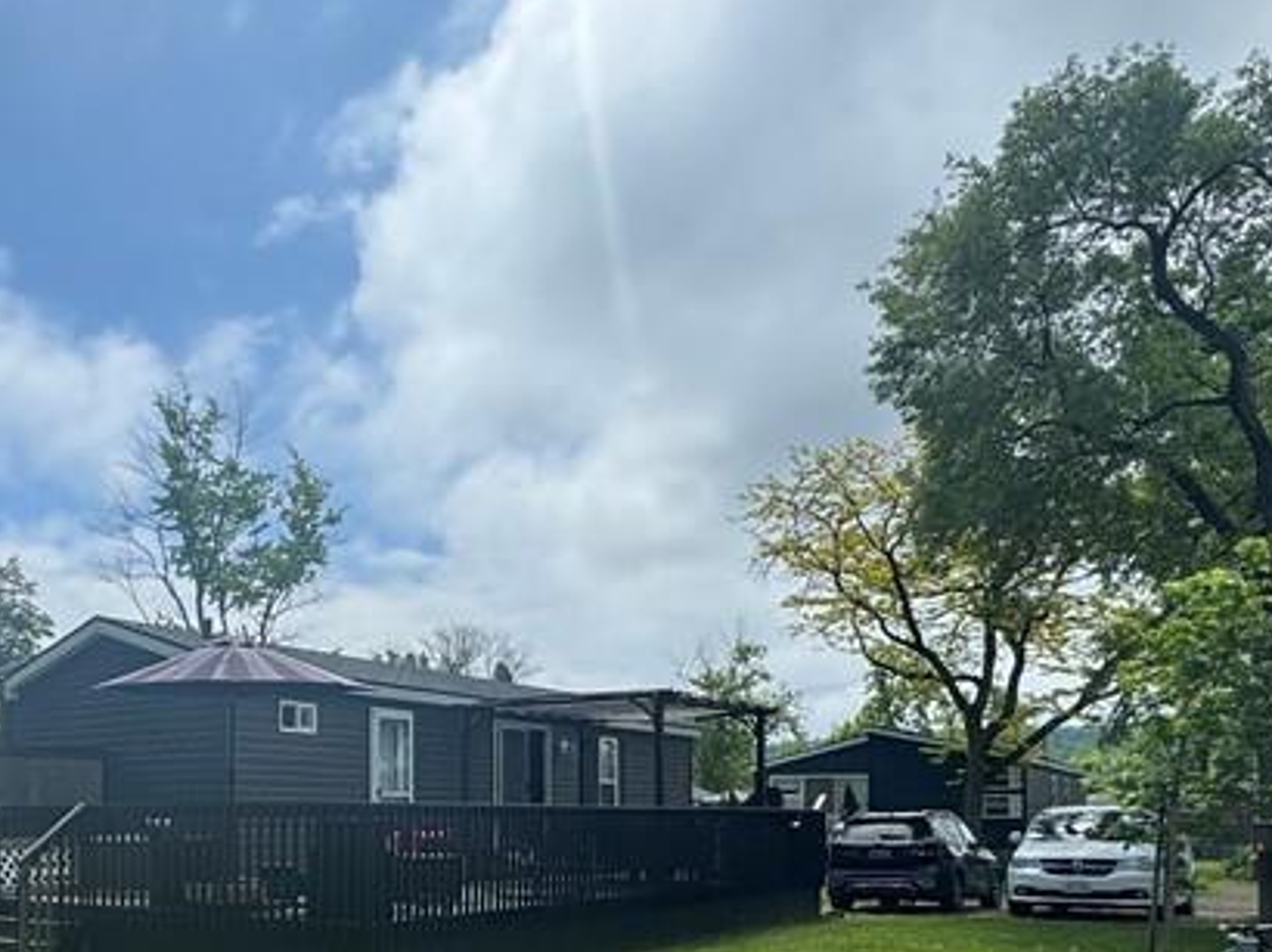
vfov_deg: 38.6
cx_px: 223
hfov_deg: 49.1
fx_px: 1285
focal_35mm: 35
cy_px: 806
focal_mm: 2.22
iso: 50
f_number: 2.2
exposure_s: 1/3390
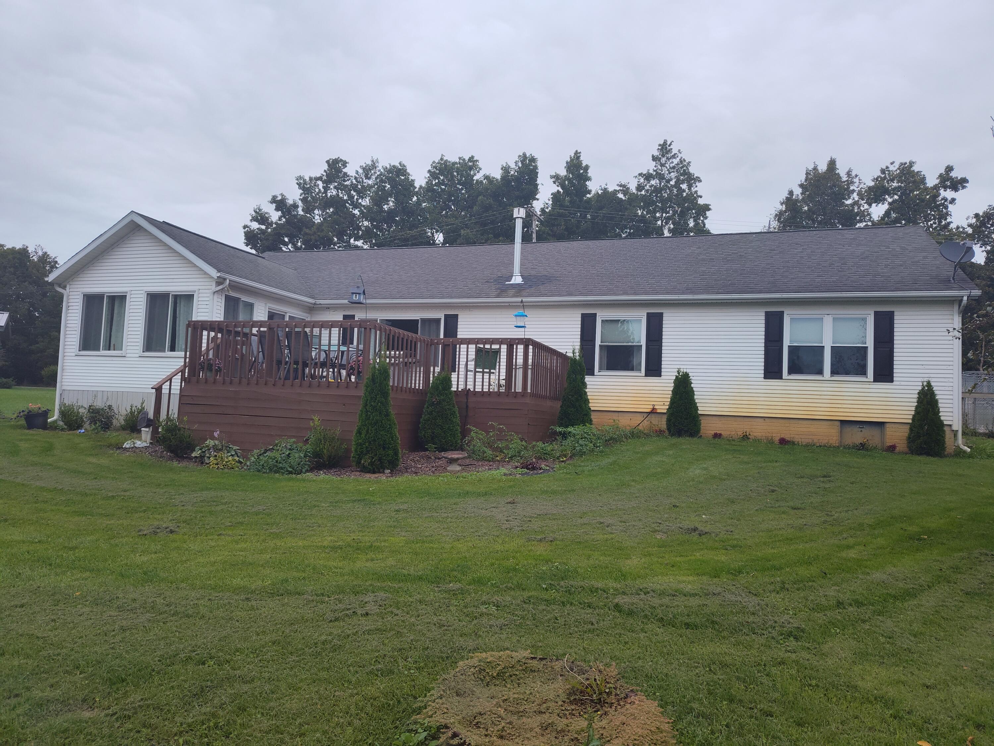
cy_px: 373
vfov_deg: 58.9
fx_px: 660
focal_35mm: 23
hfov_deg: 73.9
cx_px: 497
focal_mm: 5.56
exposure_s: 1/823
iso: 100
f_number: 1.8
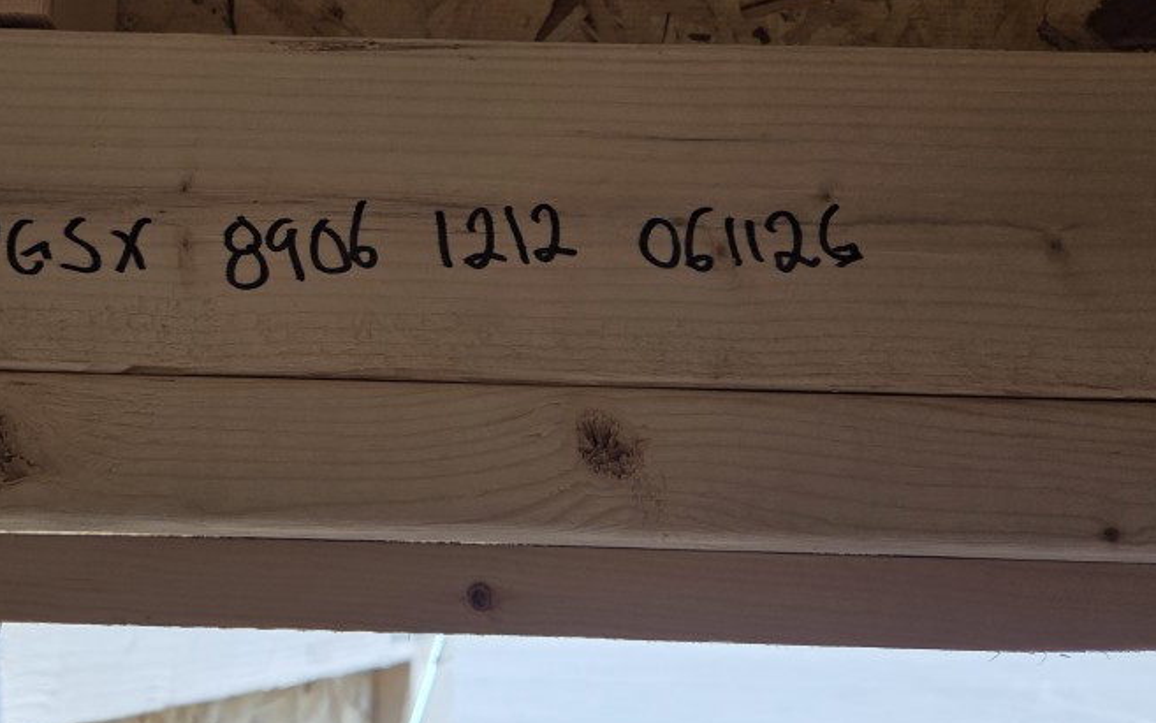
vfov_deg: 33.4
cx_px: 304
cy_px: 267
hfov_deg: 49.7
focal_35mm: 38
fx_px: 1197
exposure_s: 1/1894
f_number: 1.8
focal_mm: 5.4
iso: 80
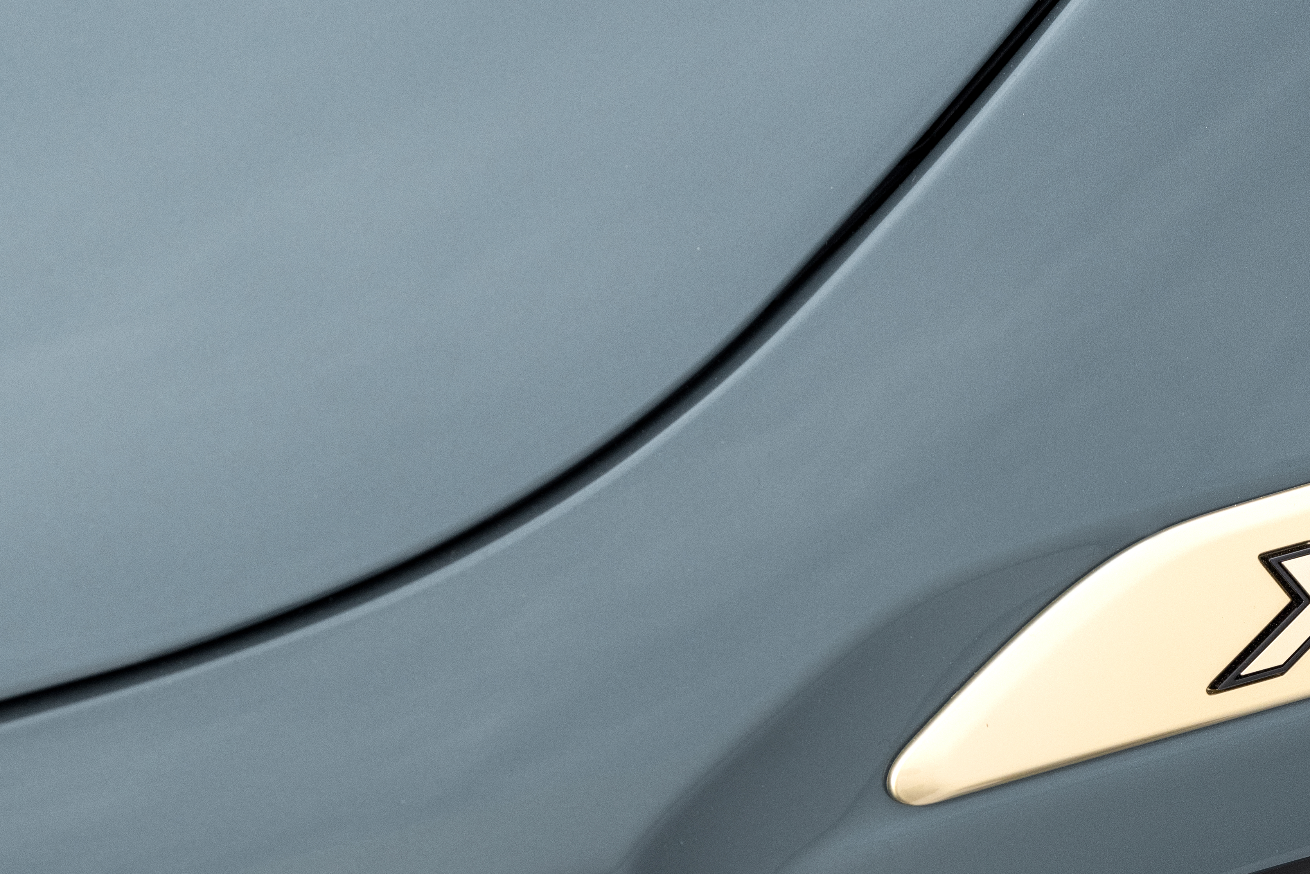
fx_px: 4694
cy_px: 1092
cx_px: 1212
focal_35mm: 129
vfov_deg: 10.4
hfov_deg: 15.7
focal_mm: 50
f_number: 5
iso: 125
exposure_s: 1/320
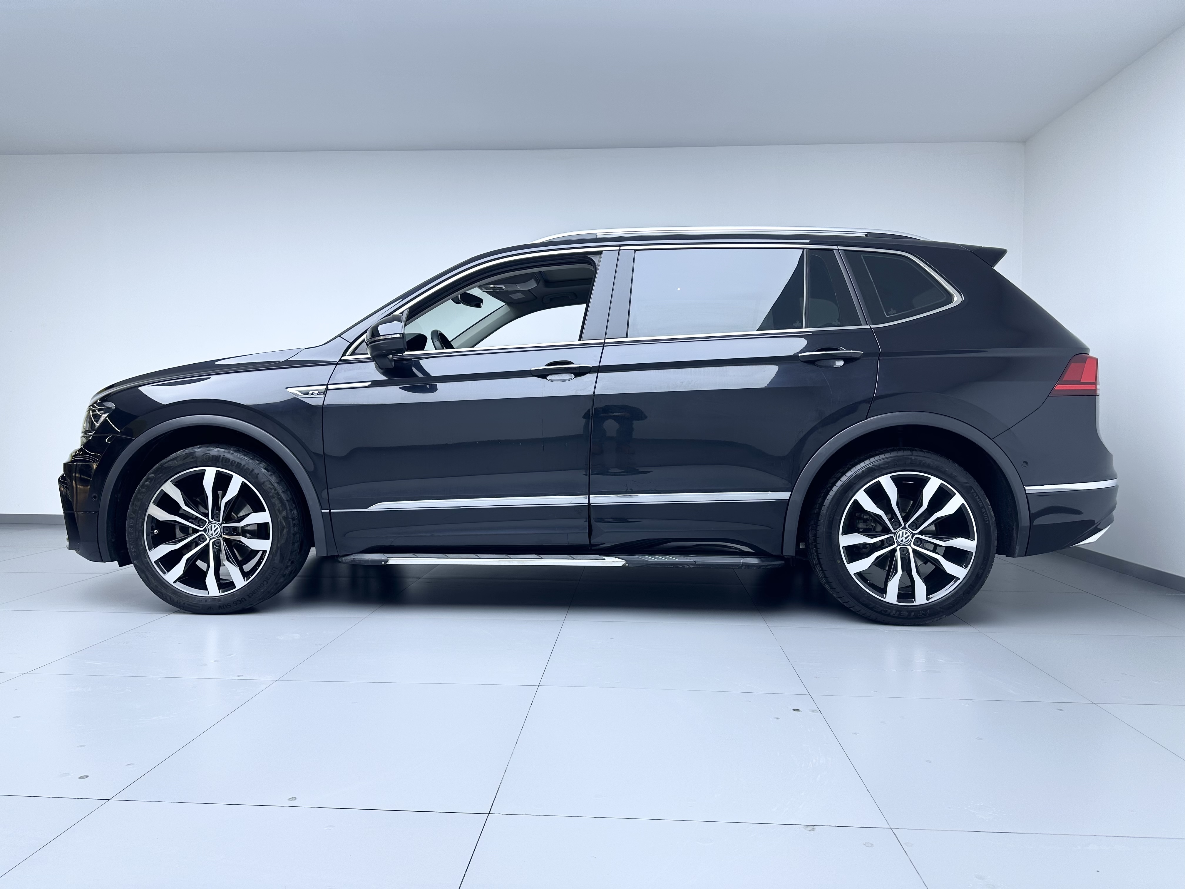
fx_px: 822
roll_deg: -0.2
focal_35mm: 24
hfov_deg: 71.6
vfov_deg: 56.8
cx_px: 592
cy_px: 444
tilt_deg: -1.0
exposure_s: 1/129
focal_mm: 6.86
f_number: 1.78
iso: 64
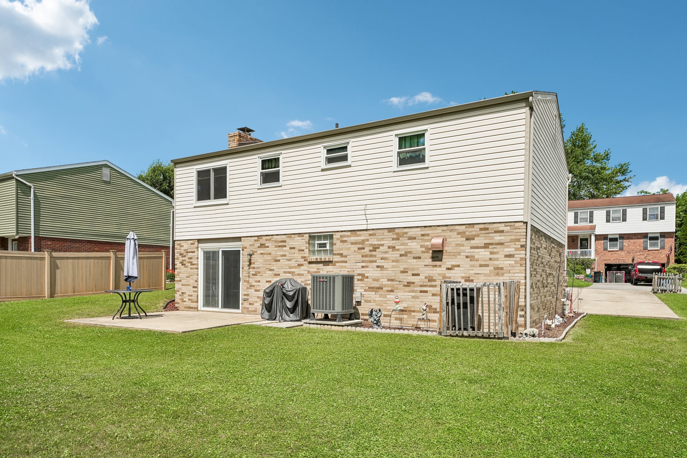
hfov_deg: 75.9
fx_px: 441
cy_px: 229
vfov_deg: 54.9
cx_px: 344
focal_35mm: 23
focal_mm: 23.1
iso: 400
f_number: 8
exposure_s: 1/1600
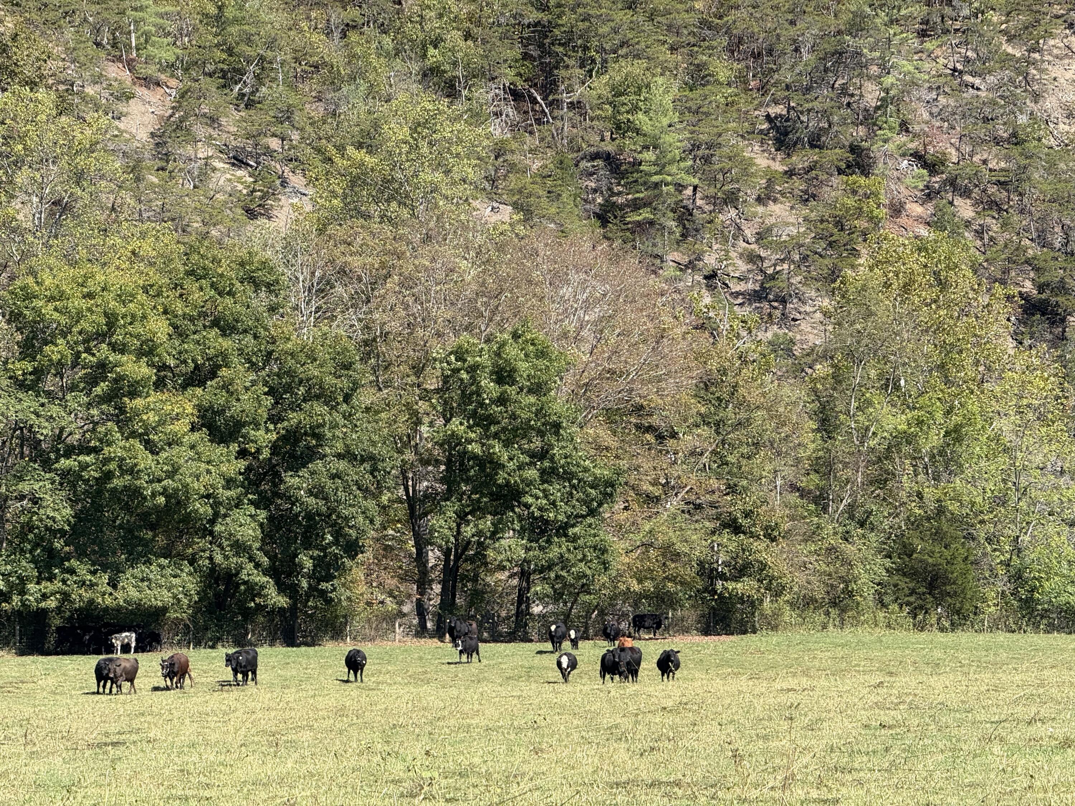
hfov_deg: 16.4
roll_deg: +0.5
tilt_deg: +3.7
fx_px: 3727
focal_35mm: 120
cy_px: 403
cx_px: 538
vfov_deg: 12.3
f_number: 2.8
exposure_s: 1/820
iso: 64
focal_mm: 15.66
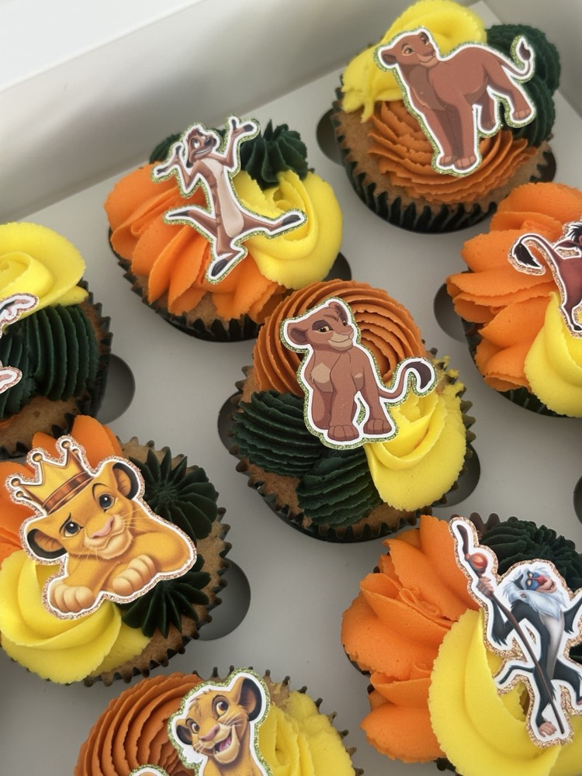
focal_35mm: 48
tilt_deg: -65.6
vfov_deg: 39.7
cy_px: 388
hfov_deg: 30.3
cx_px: 291
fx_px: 1076
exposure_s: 1/60
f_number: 1.78
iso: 160
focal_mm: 6.86
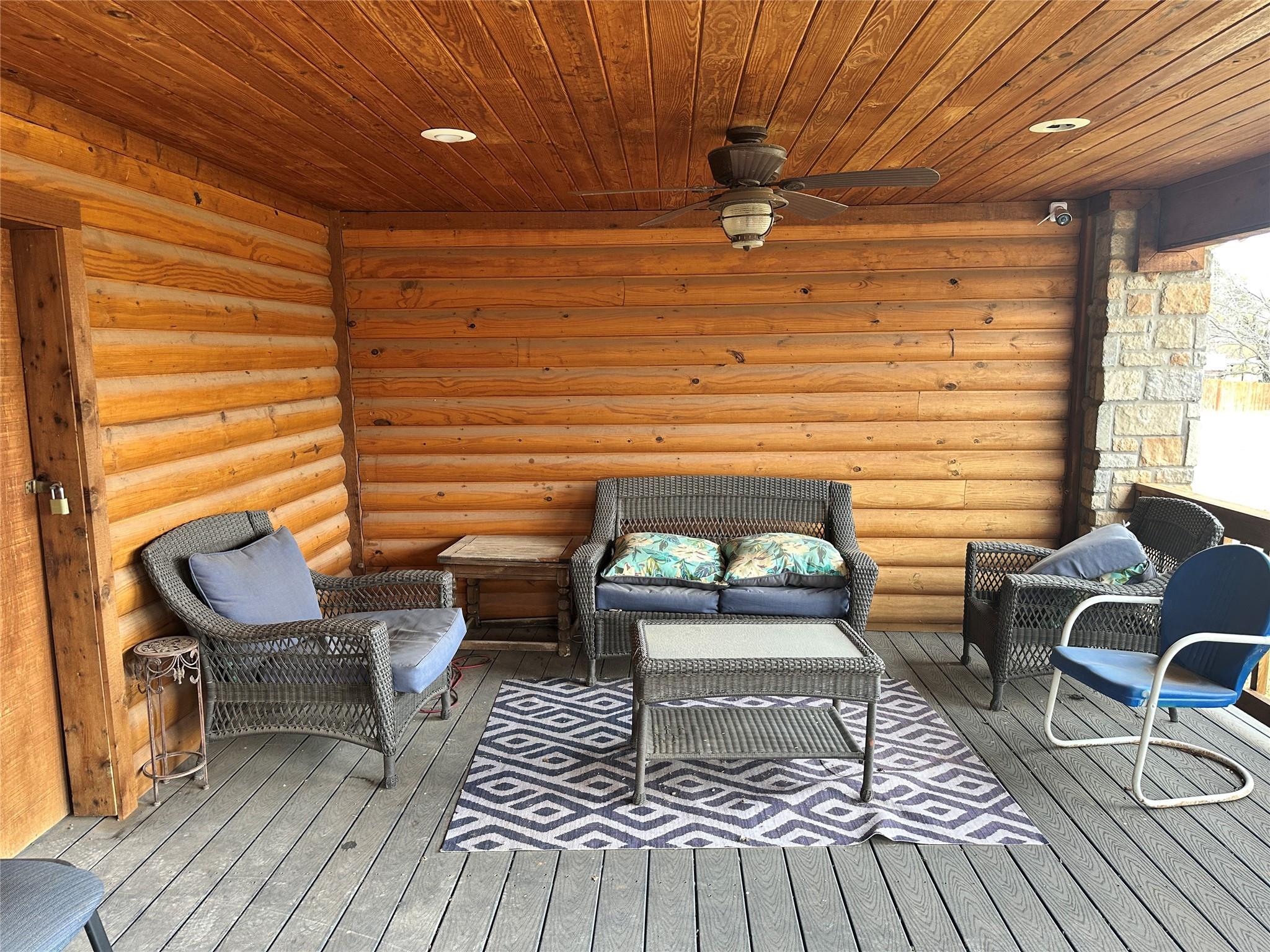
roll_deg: +0.7
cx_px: 635
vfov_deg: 56.8
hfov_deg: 71.6
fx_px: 881
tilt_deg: -8.0
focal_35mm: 24
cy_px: 476
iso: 125
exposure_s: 1/121
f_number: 1.78
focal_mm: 6.86
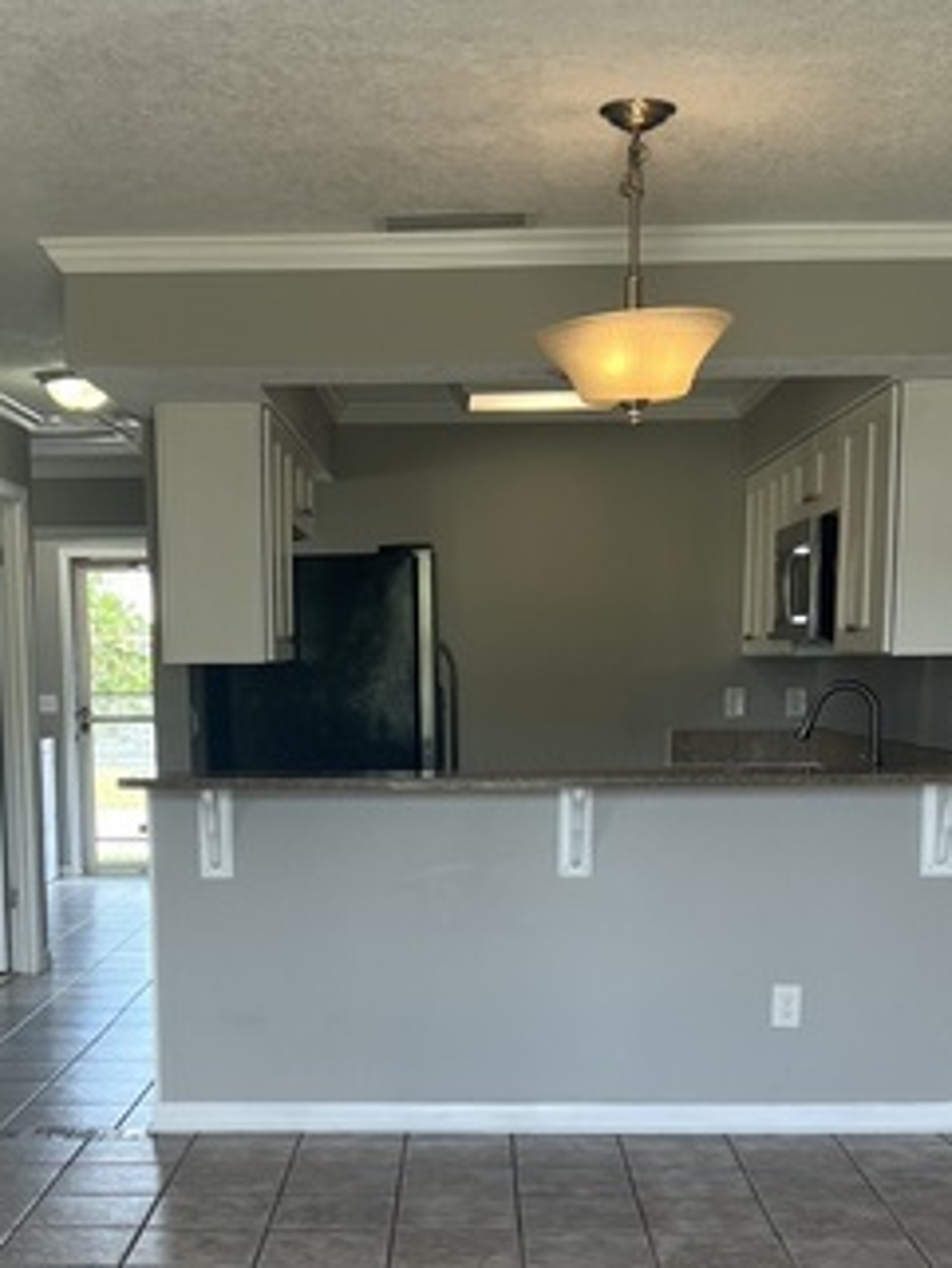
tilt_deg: -7.8
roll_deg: +0.3
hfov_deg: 27.0
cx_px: 387
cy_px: 930
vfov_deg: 34.9
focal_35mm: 54
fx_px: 1979
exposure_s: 1/155
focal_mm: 5.7
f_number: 1.5
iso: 64
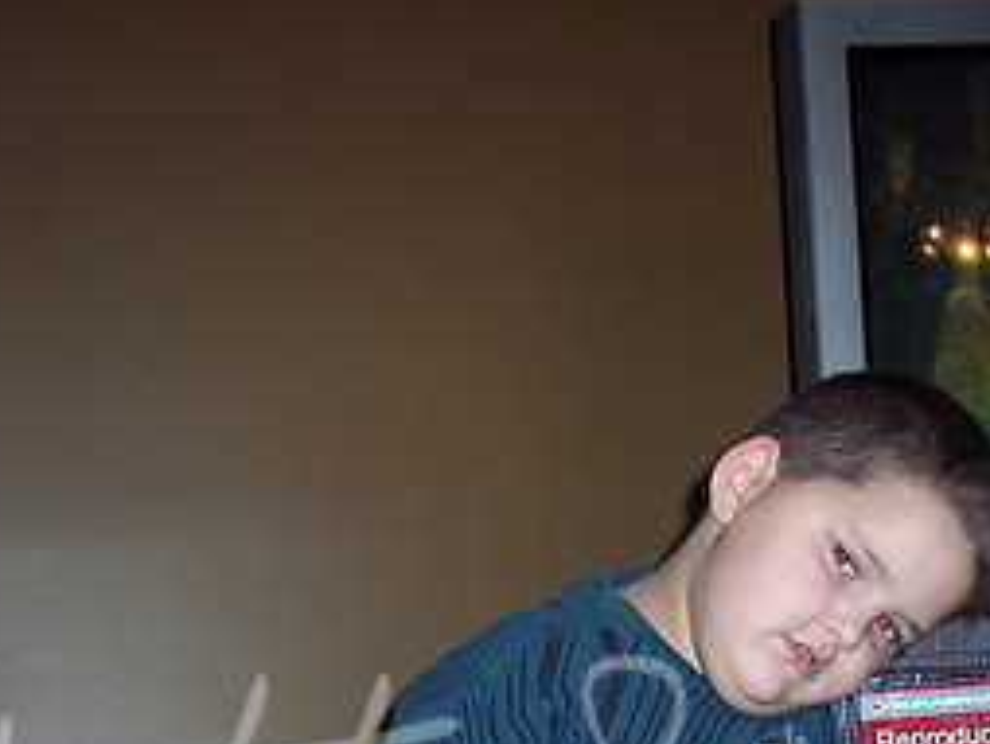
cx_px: 569
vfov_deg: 16.1
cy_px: 836
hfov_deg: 22.0
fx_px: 2548
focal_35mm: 89
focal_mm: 8
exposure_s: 1/60
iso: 100
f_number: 2.8
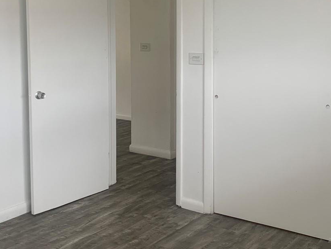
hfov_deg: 37.4
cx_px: 187
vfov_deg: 28.3
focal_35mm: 51
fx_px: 488
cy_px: 77
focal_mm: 4.25
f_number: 1.8
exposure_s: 1/121
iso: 80
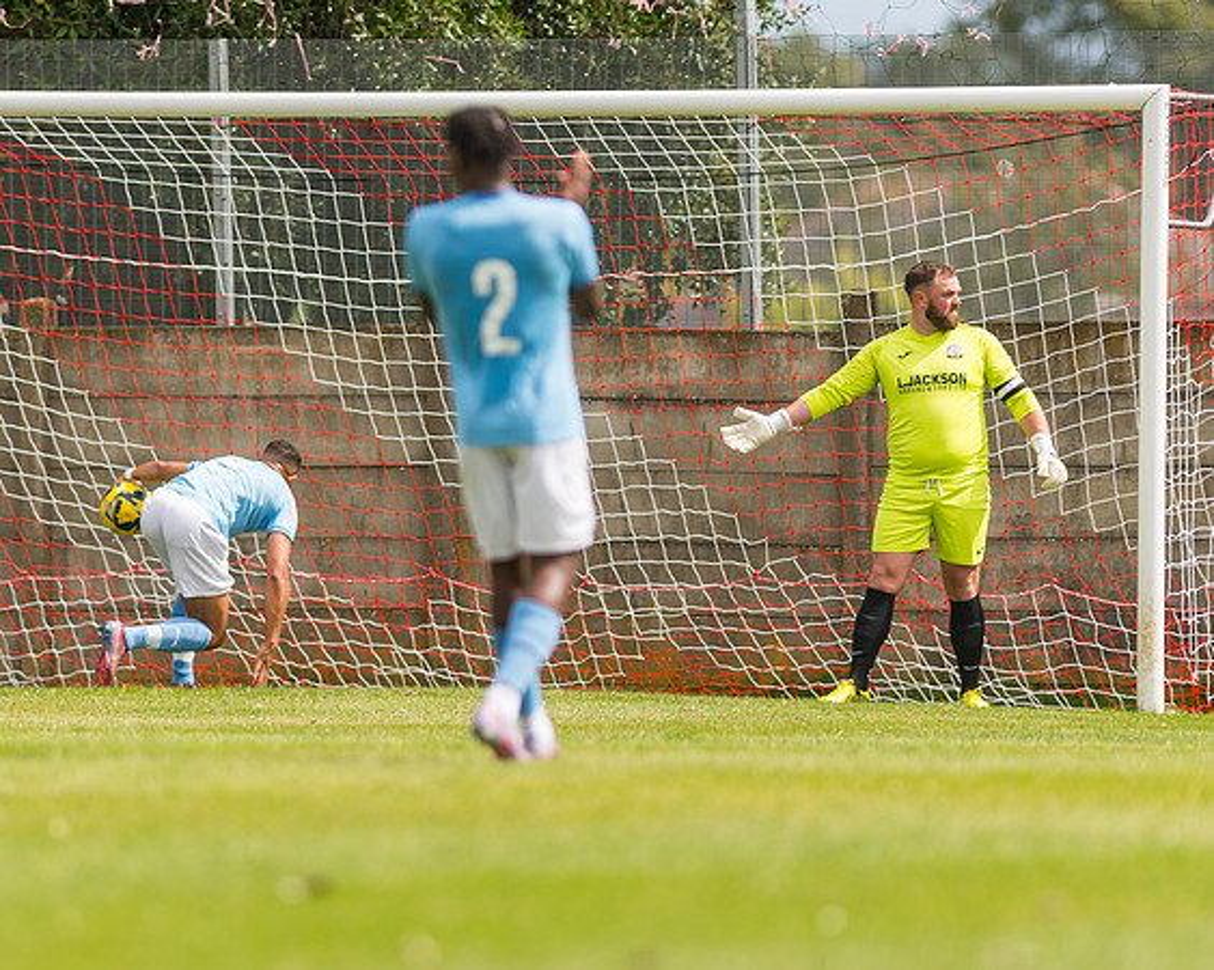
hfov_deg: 3.2
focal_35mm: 600
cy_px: 548
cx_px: 390
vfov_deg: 2.6
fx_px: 21562
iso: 100
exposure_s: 1/2000
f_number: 2.8
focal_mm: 300
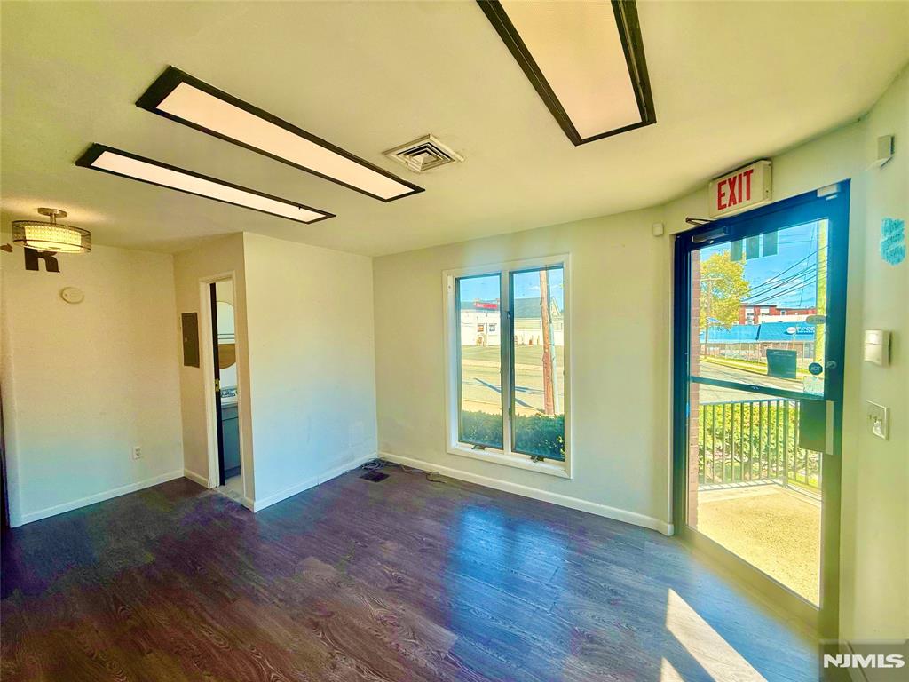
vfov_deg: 85.7
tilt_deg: -2.2
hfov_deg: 102.1
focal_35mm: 14
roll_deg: +1.9
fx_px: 368
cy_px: 341
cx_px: 454
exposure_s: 1/318
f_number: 2.2
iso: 64
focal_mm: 2.22
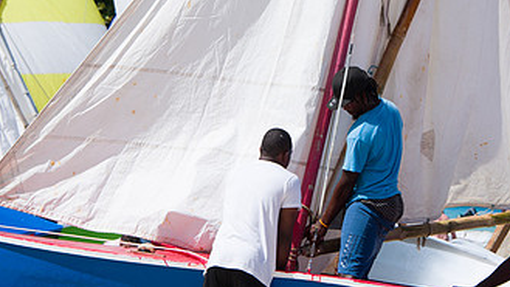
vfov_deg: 5.9
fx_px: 2799
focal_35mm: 207
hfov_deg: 10.4
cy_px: 75
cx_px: 336
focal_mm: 112
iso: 64
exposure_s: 1/320
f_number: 8
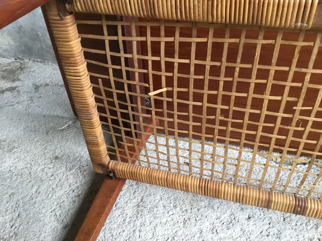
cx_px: 161
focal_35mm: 31
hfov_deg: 58.4
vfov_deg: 45.4
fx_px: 288
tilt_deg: -35.0
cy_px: 120
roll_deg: +1.2
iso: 200
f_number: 2.4
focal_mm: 3.3
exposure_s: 1/33
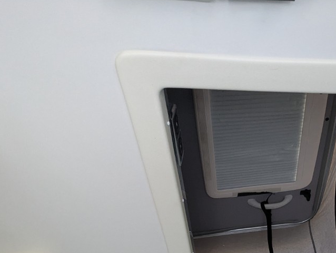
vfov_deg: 37.6
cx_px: 255
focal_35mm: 35
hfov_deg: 50.2
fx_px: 340
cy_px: 237
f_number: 2.2
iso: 308
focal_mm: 2.35
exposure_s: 1/376
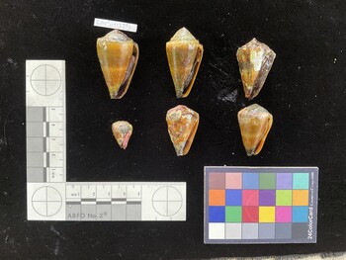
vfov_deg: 48.3
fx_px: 290
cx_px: 173
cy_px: 130
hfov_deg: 61.6
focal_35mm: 29
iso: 100
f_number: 1.8
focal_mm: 3
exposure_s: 1/50
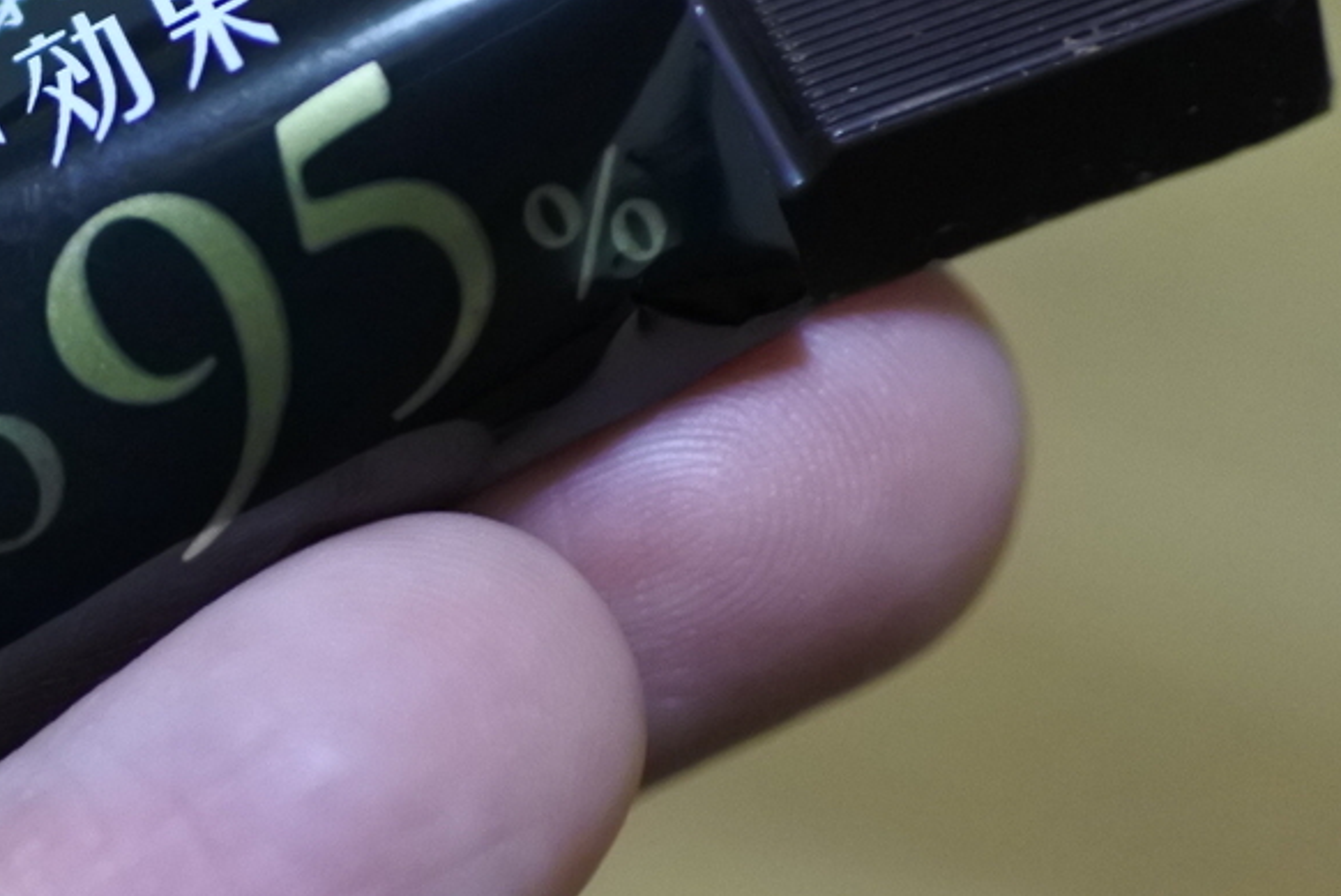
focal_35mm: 101
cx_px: 71
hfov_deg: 19.7
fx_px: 3765
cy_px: 203
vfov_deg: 13.5
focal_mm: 18.5
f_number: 1.8
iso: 1800
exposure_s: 1/125
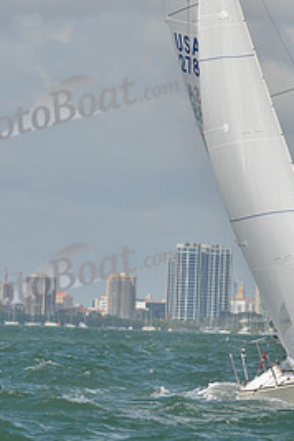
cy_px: 2
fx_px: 5328
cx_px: 265
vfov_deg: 4.7
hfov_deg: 3.2
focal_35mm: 435
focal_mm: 200
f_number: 9
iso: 280
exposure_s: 1/1250
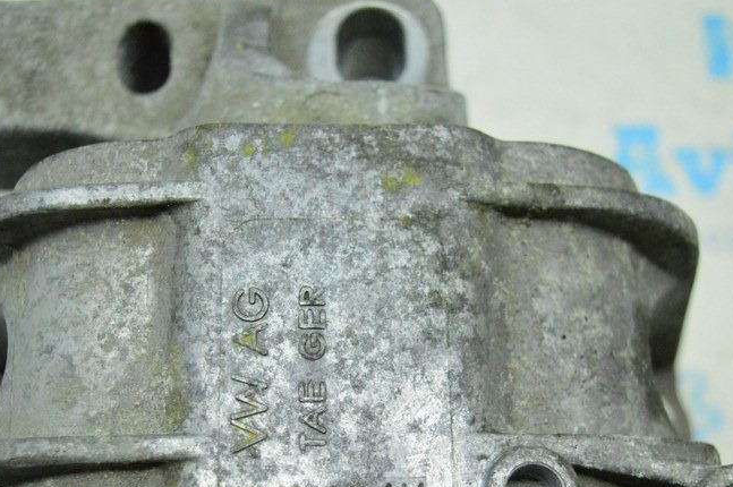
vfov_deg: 23.4
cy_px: 377
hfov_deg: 35.0
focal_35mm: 57
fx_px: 1159
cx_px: 304
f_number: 4
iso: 6400
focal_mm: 24
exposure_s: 1/800
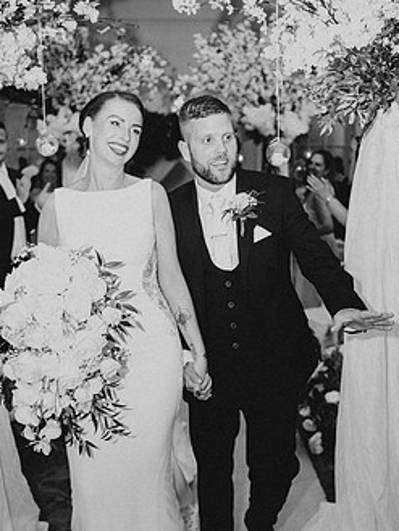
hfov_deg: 31.5
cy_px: 324
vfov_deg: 41.0
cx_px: 239
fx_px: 706
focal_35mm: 46
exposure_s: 1/200
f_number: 2.2
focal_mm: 35
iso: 1000
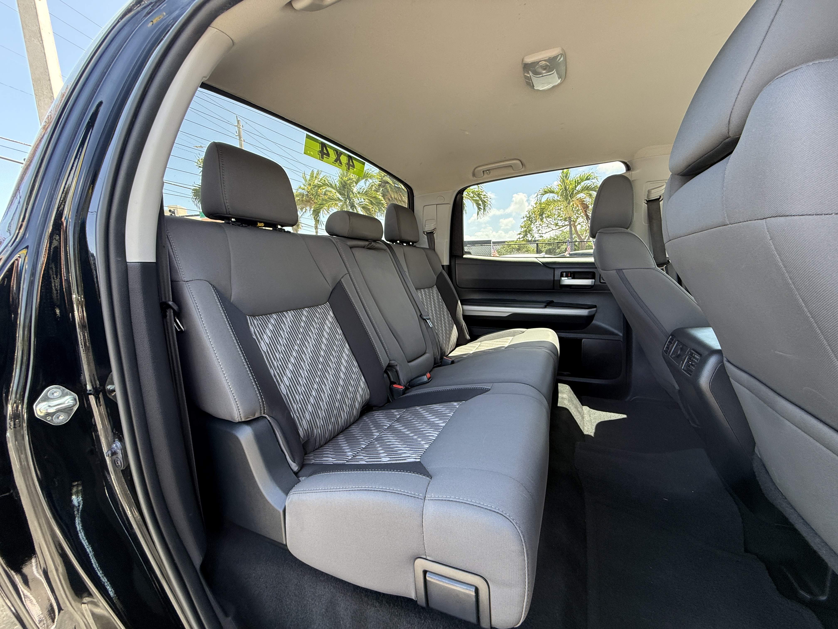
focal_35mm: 14
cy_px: 314
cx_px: 419
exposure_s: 1/99
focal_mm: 2.22
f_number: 2.2
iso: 100
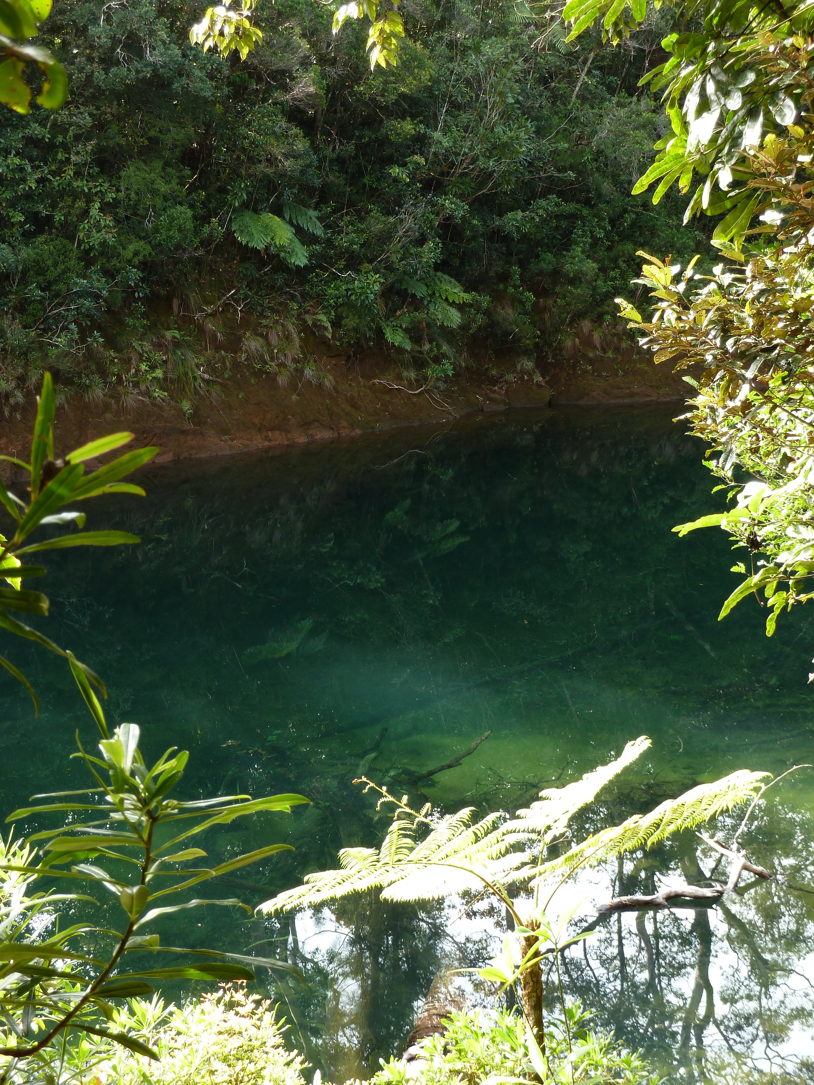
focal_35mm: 55
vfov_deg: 34.9
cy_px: 542
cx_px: 407
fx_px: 1724
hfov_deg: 26.6
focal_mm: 9.1
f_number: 3.9
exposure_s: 1/25
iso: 80
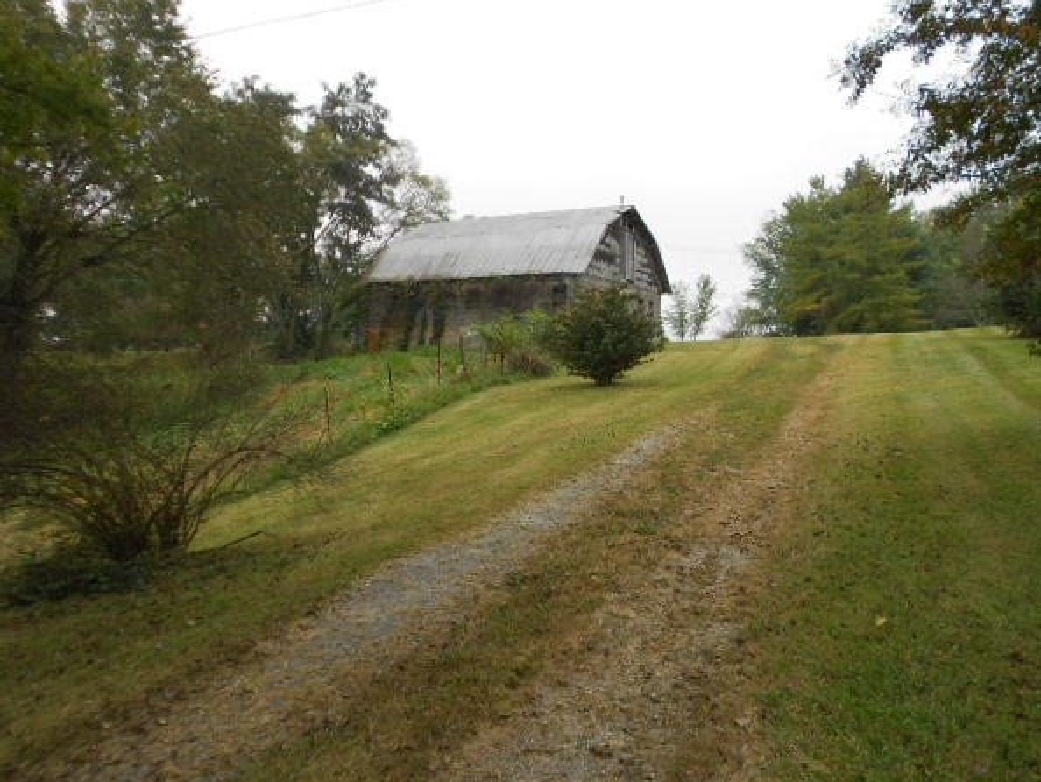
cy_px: 405
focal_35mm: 28
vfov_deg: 49.8
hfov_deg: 63.4
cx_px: 547
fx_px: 842
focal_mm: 4.6
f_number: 3.2
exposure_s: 1/250
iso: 80
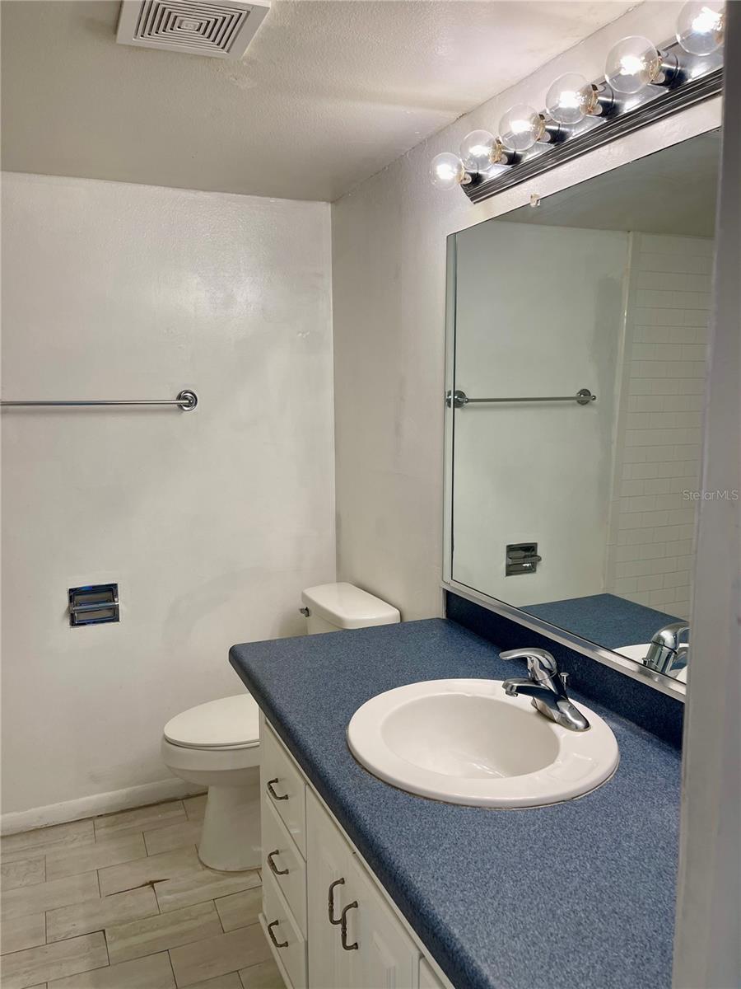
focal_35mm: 25
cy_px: 494
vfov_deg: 69.4
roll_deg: +0.5
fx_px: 714
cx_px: 370
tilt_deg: -9.9
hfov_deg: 54.9
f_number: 1.6
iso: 64
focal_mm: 5.1
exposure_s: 1/120
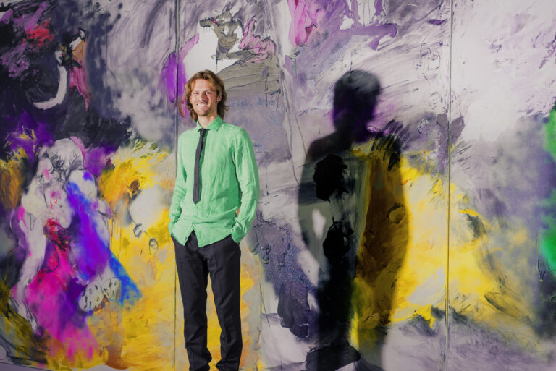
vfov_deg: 27.0
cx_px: 278
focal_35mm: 50
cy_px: 186
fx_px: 773
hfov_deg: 39.6
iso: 160
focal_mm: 50
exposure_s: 1/160
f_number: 6.3
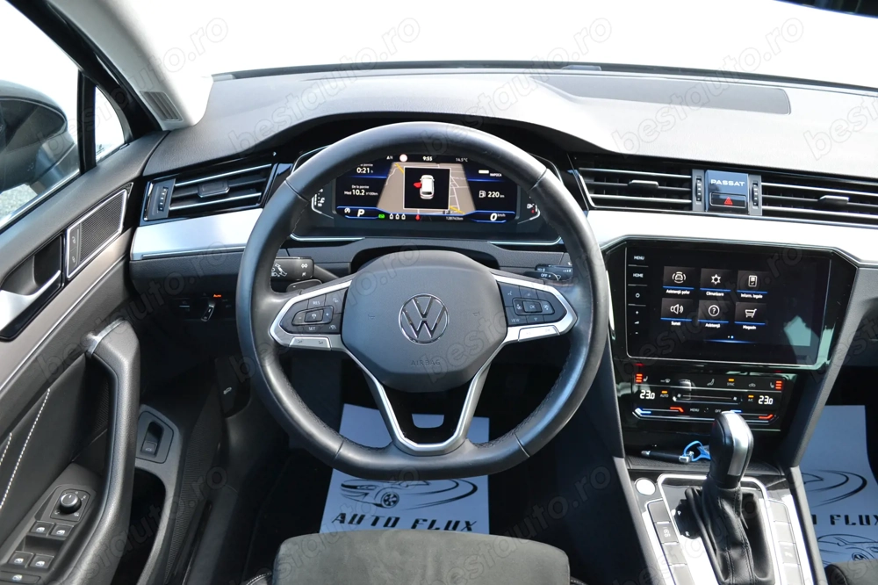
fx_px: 658
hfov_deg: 67.4
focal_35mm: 27
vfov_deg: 47.9
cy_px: 292
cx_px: 439
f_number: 4
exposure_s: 1/60
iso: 400
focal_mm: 18
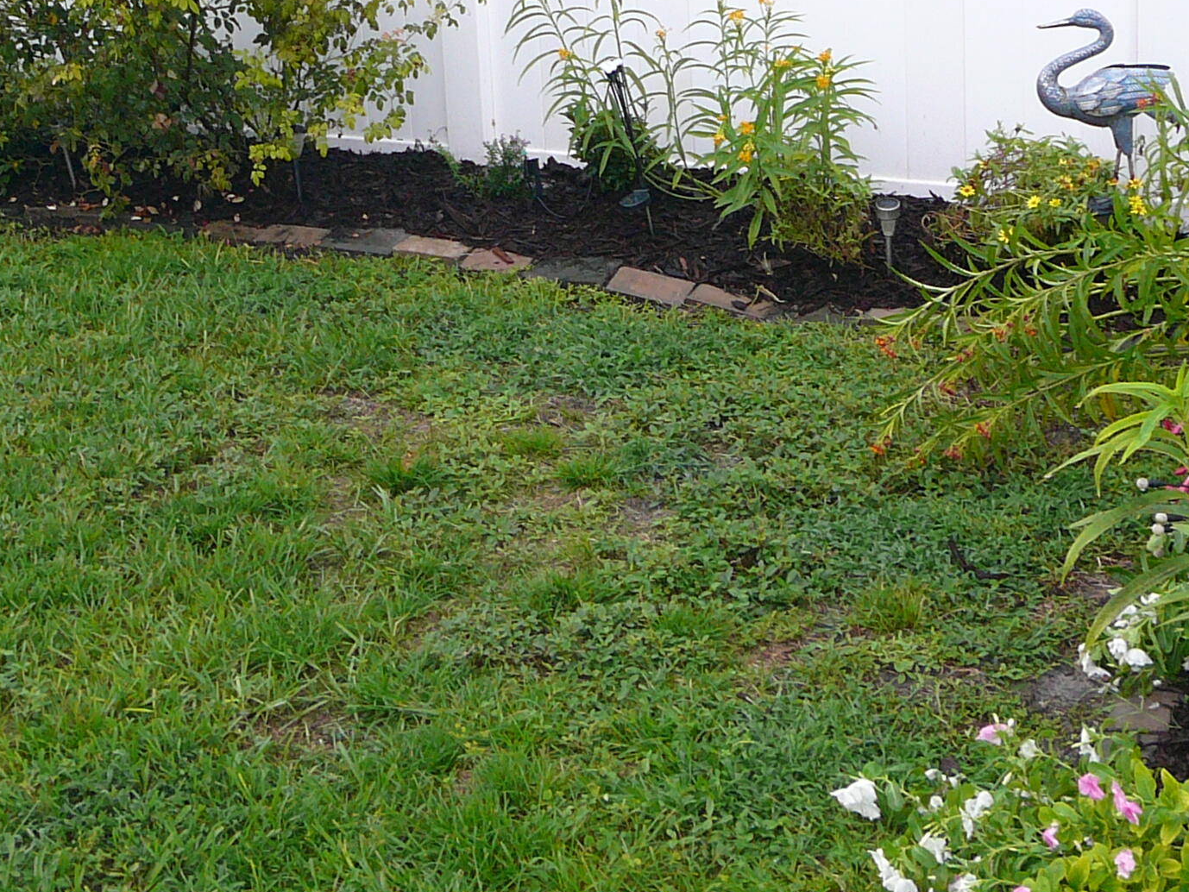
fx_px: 2233
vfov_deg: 22.3
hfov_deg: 29.5
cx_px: 352
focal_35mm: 65
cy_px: 187
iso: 100
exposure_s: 1/30
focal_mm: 5.2
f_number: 2.8
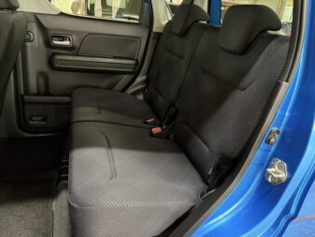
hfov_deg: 65.3
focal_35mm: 27
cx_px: 163
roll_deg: -6.9
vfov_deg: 51.4
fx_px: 246
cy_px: 121
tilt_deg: -22.5
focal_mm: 5.96
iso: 640
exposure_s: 1/25
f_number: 1.6
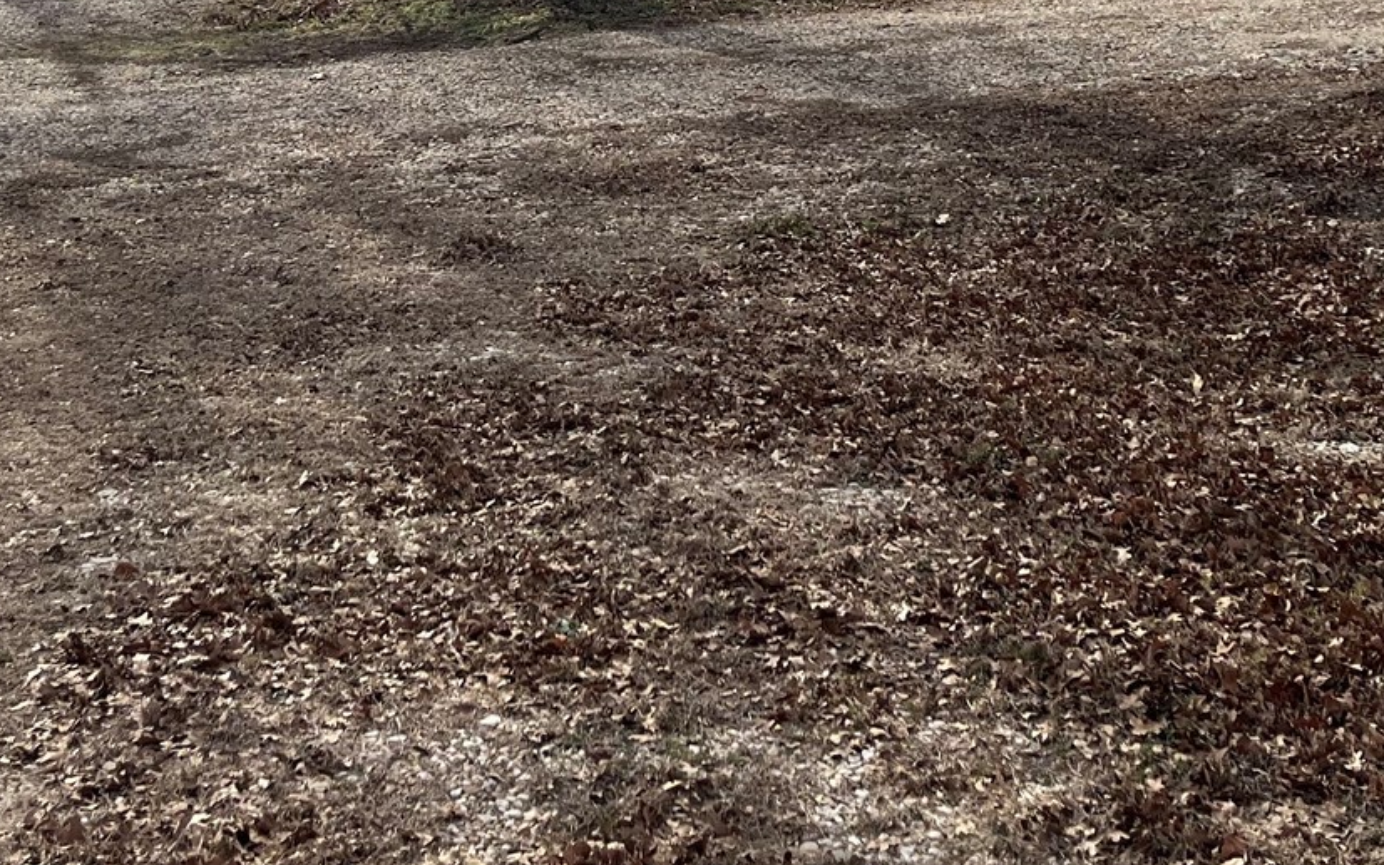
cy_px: -207
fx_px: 2414
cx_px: 594
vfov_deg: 19.0
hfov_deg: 31.9
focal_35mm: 64
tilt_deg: -1.8
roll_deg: -1.5
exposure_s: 1/4484
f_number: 1.6
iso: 50
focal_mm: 5.1
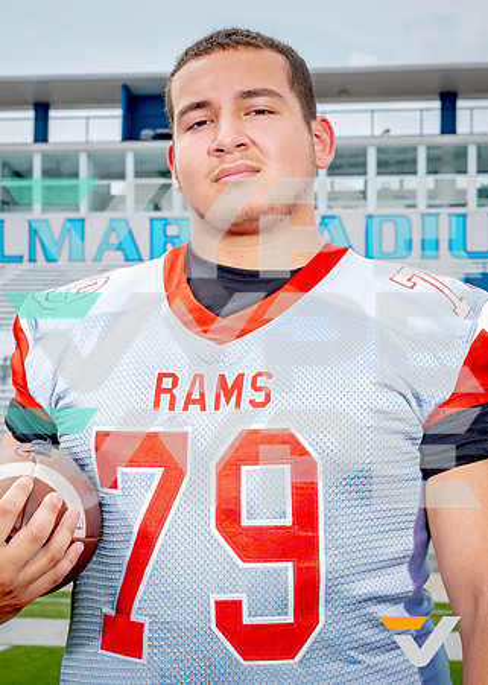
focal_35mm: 71
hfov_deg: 20.1
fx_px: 1376
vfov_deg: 27.9
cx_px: 265
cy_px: 343
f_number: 8
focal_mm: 47
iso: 100
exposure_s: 1/125
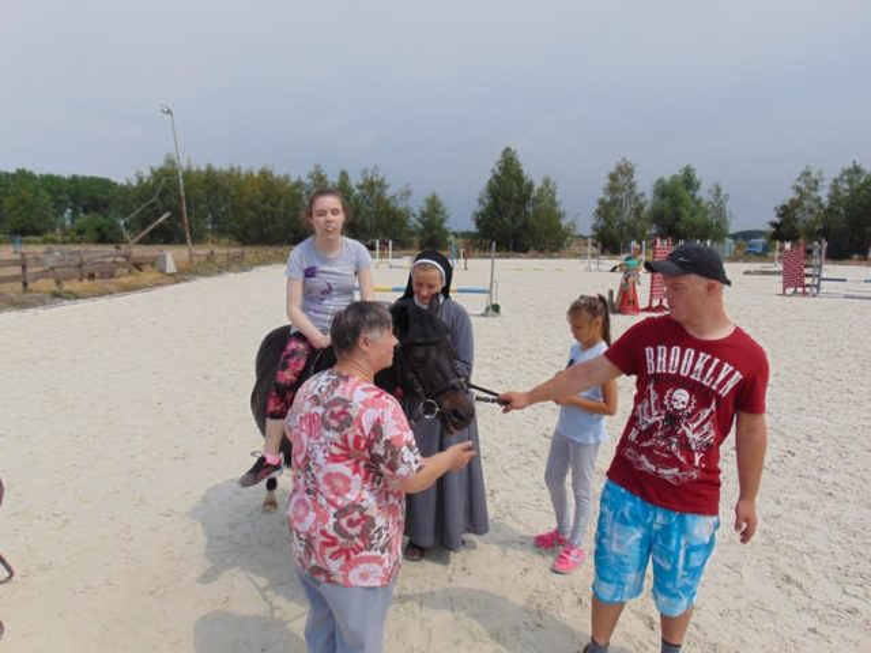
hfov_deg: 69.4
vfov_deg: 54.9
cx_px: 436
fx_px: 629
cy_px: 326
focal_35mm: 25
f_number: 7.7
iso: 80
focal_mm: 4.5
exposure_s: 1/400
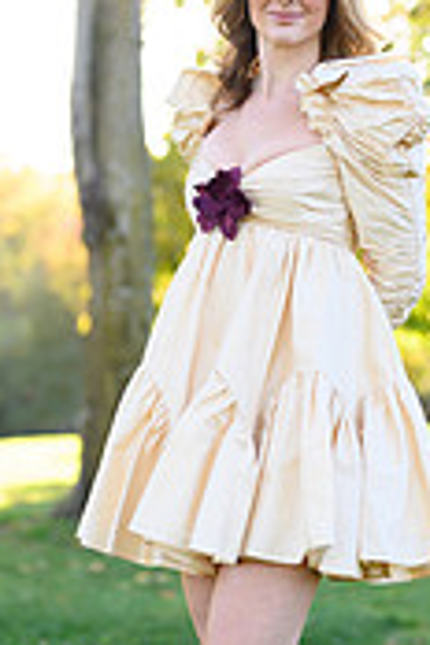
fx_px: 2311
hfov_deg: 10.6
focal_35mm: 129
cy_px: 315
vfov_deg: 15.9
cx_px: 284
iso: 320
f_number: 2
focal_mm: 50
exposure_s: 1/800
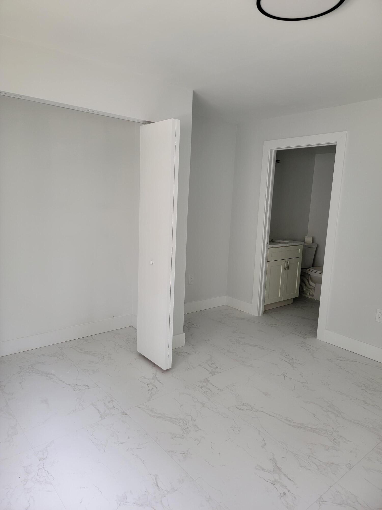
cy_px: 255
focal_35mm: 24
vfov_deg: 71.6
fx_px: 353
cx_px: 191
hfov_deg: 56.8
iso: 64
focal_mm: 6.7
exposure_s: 1/120
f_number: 1.8
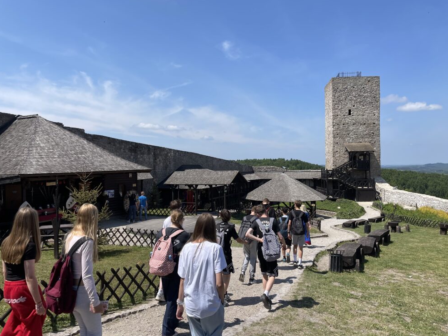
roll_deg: +0.6
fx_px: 350
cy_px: 172
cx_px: 224
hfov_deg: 65.3
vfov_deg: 51.4
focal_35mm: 27
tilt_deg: +0.1
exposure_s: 1/4292
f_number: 1.6
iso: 32
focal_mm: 4.2
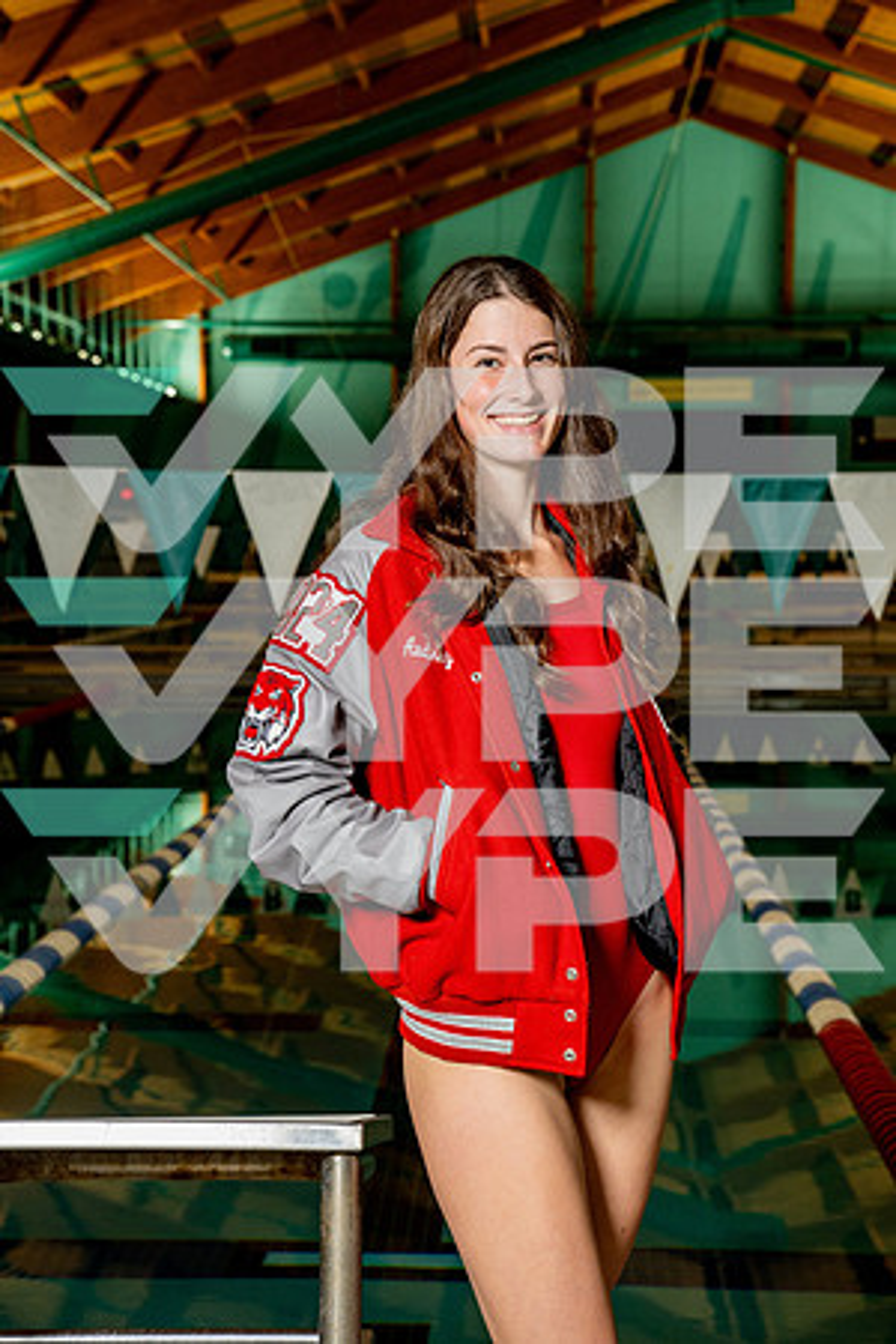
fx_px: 2613
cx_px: 448
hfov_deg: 19.5
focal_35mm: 70
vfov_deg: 28.8
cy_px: 672
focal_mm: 70
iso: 1600
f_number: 6.3
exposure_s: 1/250
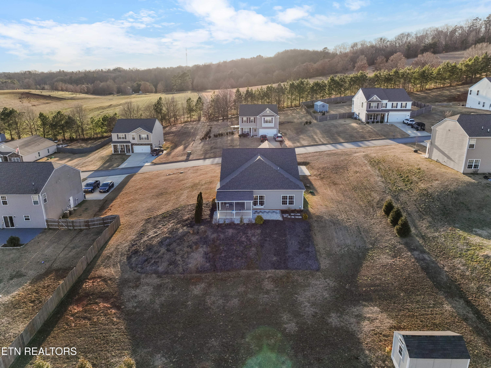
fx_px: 340
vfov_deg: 56.8
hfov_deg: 71.6
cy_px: 184
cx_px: 246
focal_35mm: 24
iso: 410
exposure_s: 1/160
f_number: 2.8
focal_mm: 12.29
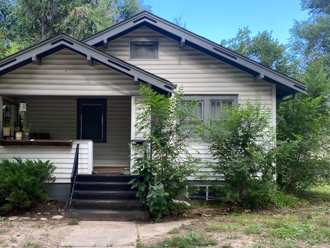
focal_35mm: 38
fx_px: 362
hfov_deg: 48.6
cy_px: 148
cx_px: 129
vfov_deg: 37.6
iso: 32
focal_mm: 4.25
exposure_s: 1/158
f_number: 1.8
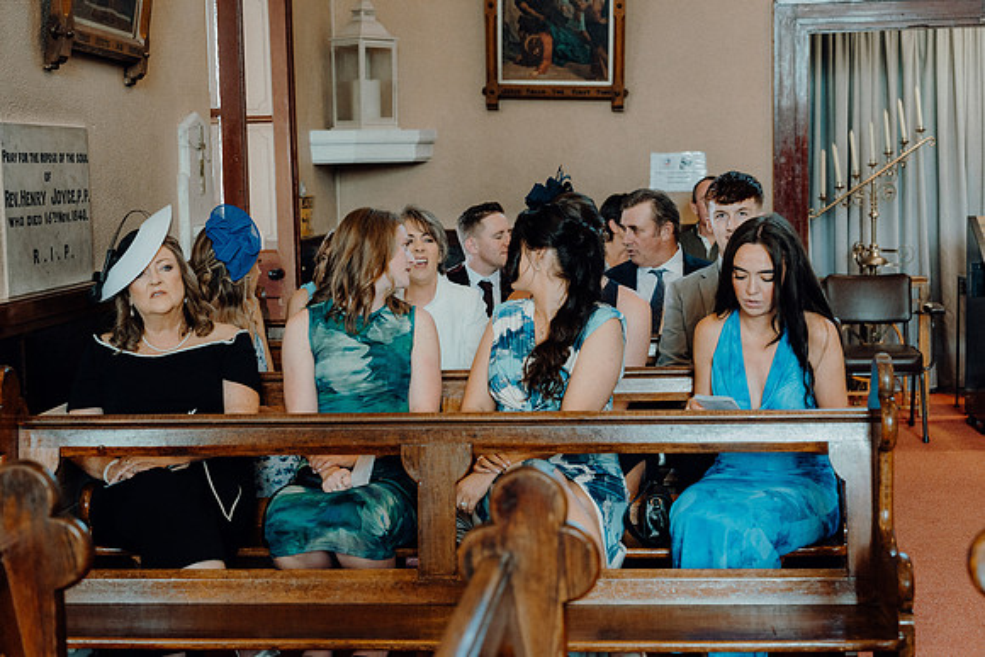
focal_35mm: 54
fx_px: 1478
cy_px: 328
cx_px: 492
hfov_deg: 36.9
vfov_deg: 25.1
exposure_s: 1/200
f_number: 3.2
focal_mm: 54
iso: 2500
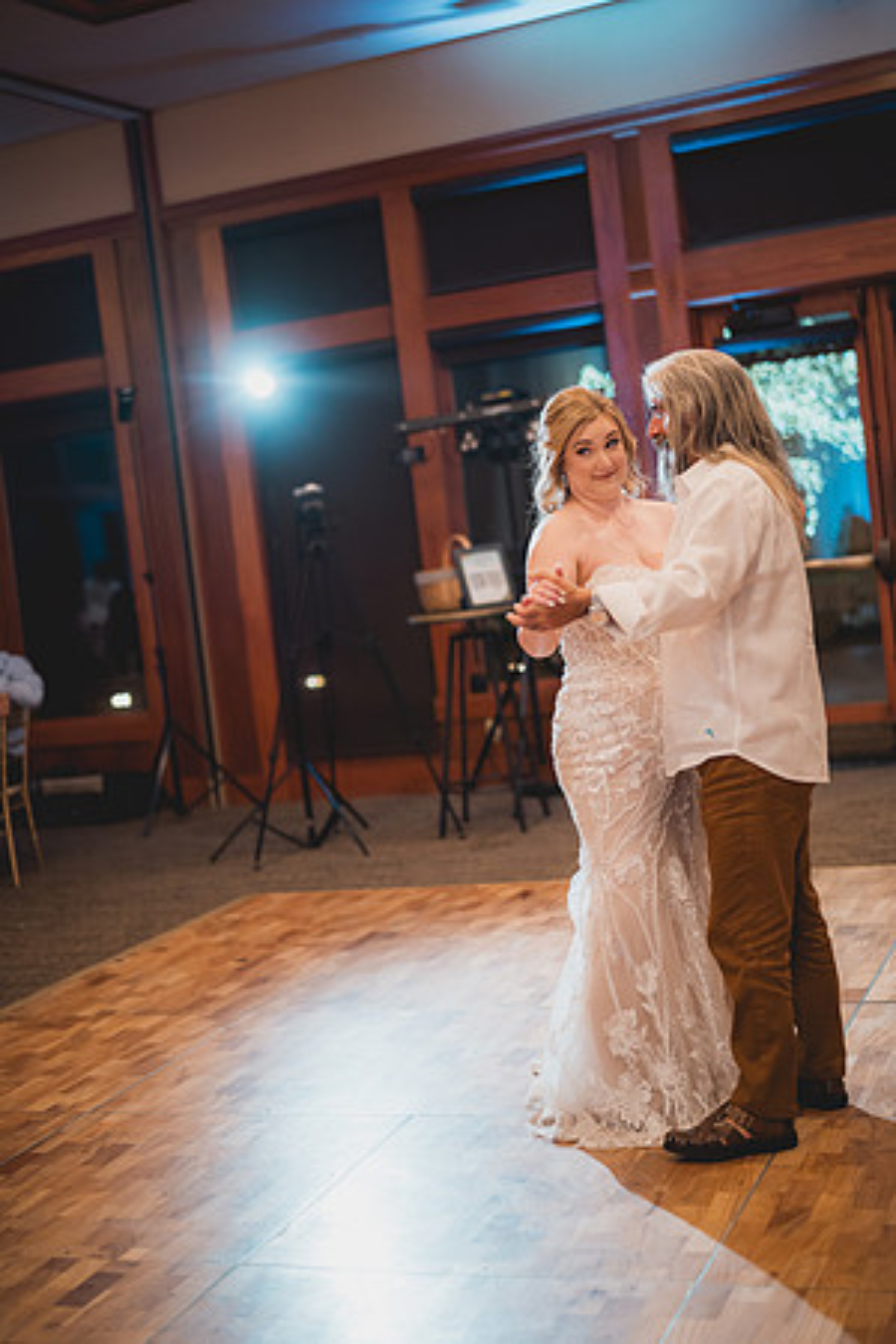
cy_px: 672
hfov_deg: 27.0
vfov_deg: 39.6
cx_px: 448
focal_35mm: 50
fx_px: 1867
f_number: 1.4
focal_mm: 50
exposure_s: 1/400
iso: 1250
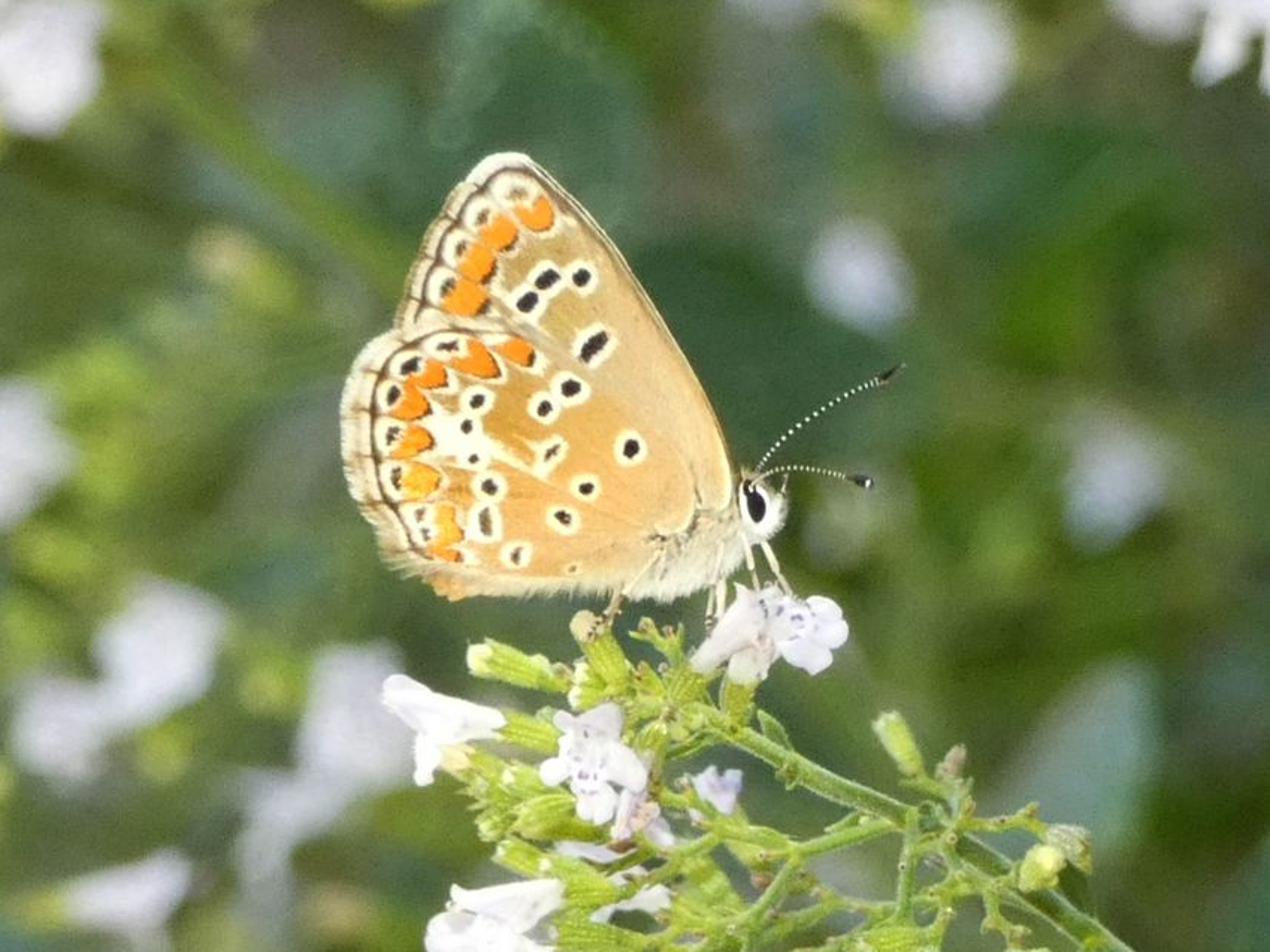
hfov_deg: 7.6
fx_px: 9500
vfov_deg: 5.7
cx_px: 634
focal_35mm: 259
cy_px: 475
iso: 500
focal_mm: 46.2
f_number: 5.5
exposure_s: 1/80
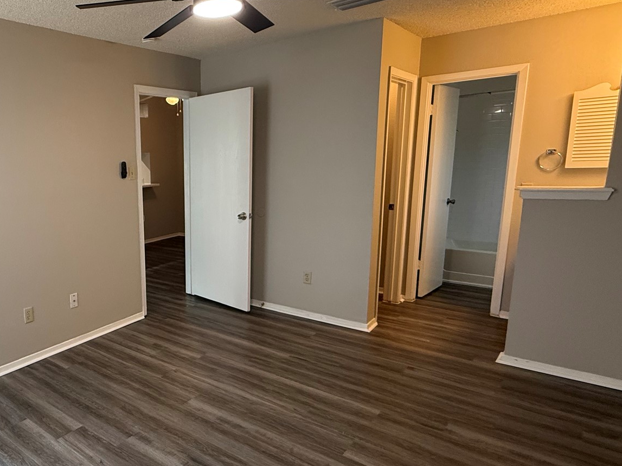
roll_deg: +2.3
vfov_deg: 54.9
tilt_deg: -10.6
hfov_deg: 64.4
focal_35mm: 25
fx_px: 449
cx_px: 140
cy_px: 241
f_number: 2.2
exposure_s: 1/120
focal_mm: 2.22
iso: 400
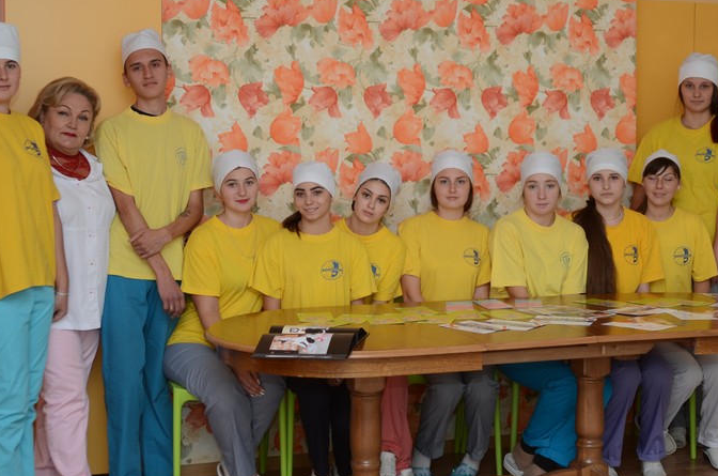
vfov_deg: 21.1
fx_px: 1274
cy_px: 235
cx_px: 455
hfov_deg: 31.3
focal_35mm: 64
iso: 200
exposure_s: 1/250
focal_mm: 28
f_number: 3.5
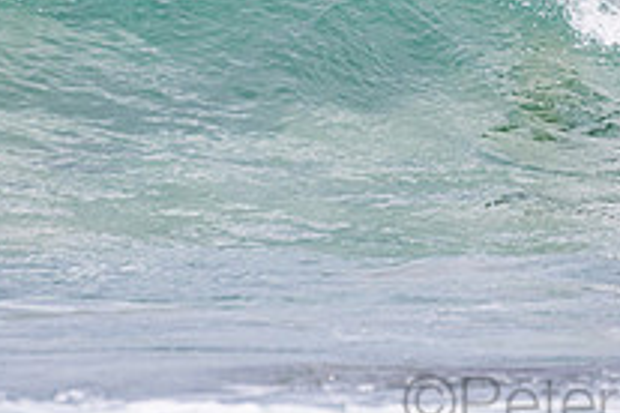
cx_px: 635
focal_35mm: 1403
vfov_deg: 1.0
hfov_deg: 1.5
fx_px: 24161
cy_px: -94
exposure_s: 1/1600
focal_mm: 500
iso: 360
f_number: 5.6
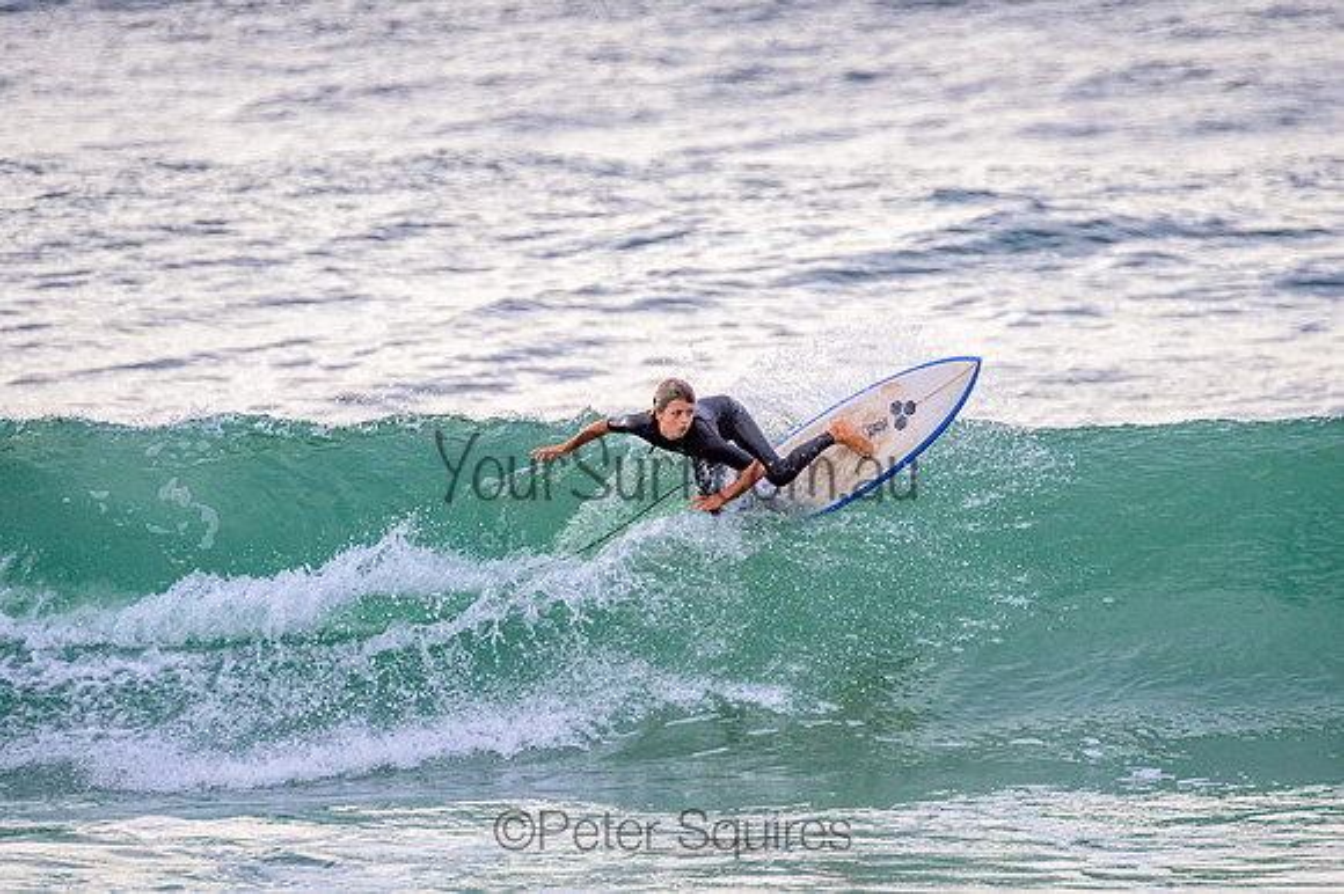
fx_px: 22386
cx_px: 672
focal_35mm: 600
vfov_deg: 2.3
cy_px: 447
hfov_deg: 3.4
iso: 900
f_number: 5.6
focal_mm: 400
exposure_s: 1/2500
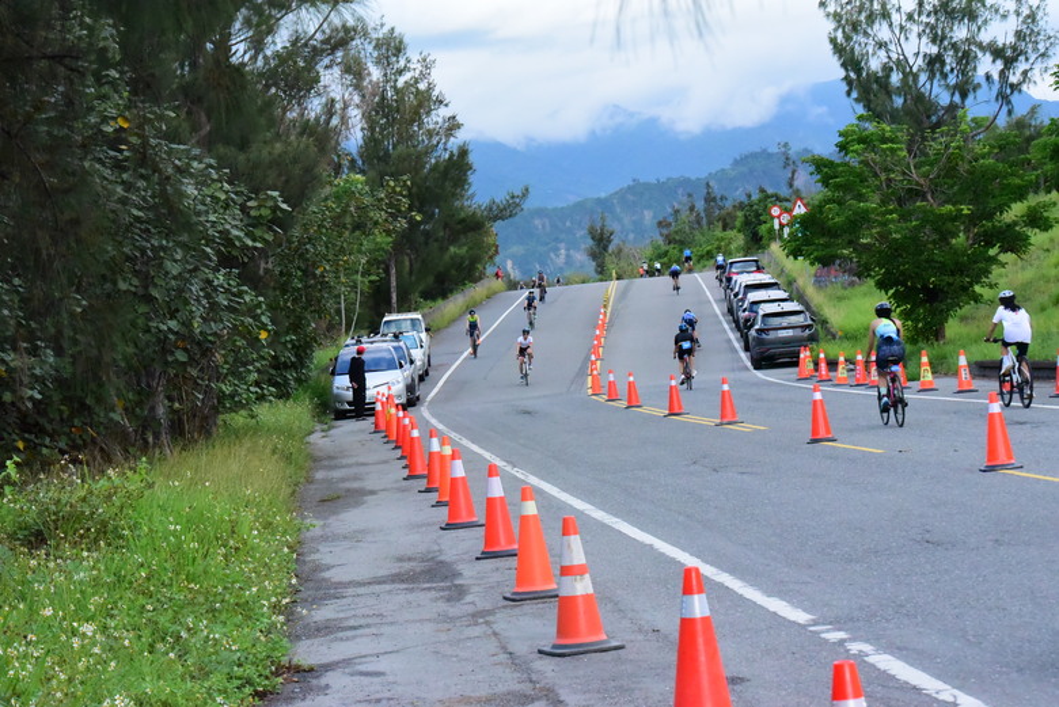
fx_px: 3296
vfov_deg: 12.2
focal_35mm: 112
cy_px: 354
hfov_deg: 18.3
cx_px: 530
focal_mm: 112
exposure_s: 1/2500
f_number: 13
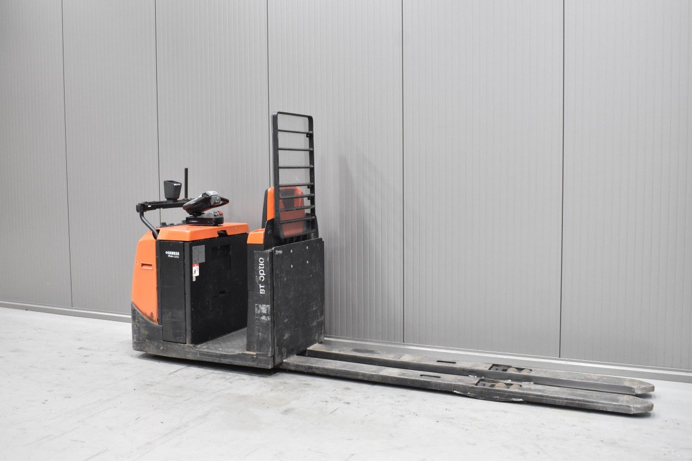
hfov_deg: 53.1
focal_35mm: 36
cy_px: 230
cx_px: 346
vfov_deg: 36.9
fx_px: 692
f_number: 5
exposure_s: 1/25
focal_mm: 24
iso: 1600
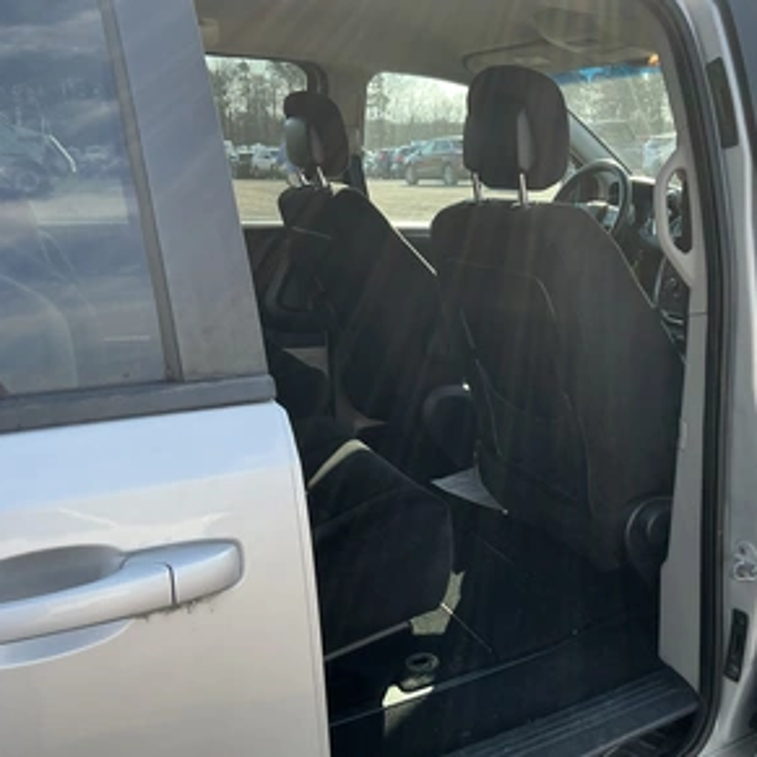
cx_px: 515
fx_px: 841
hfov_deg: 47.5
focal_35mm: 34
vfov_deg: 48.4
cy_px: 369
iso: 25
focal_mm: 3
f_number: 1.8
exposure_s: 1/383
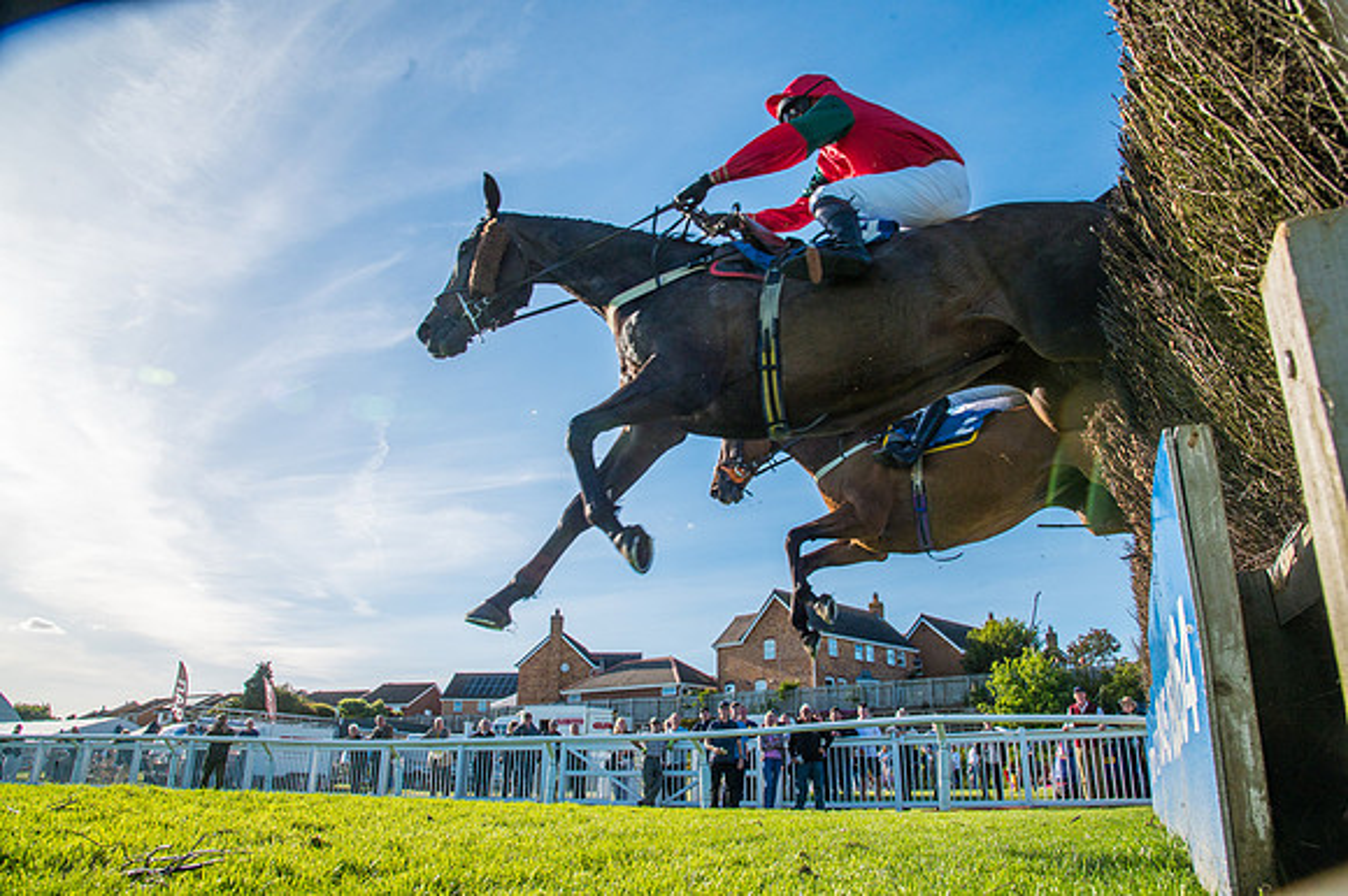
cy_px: 448
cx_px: 674
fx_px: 898
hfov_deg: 73.8
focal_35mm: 24
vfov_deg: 53.1
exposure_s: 1/1250
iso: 500
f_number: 8
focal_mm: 24
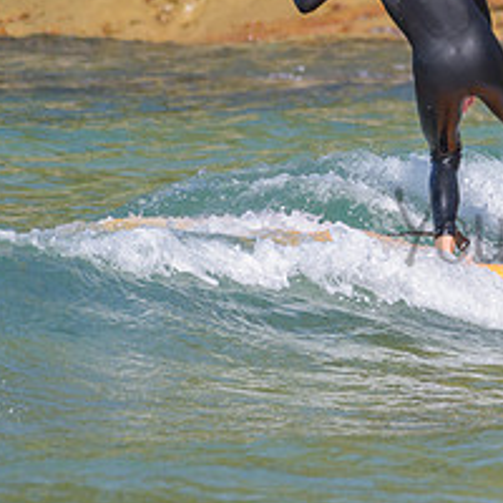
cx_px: 613
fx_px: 24808
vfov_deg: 1.2
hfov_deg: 1.2
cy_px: 192
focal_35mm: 1509
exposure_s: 1/2000
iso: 250
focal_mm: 500
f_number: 5.6
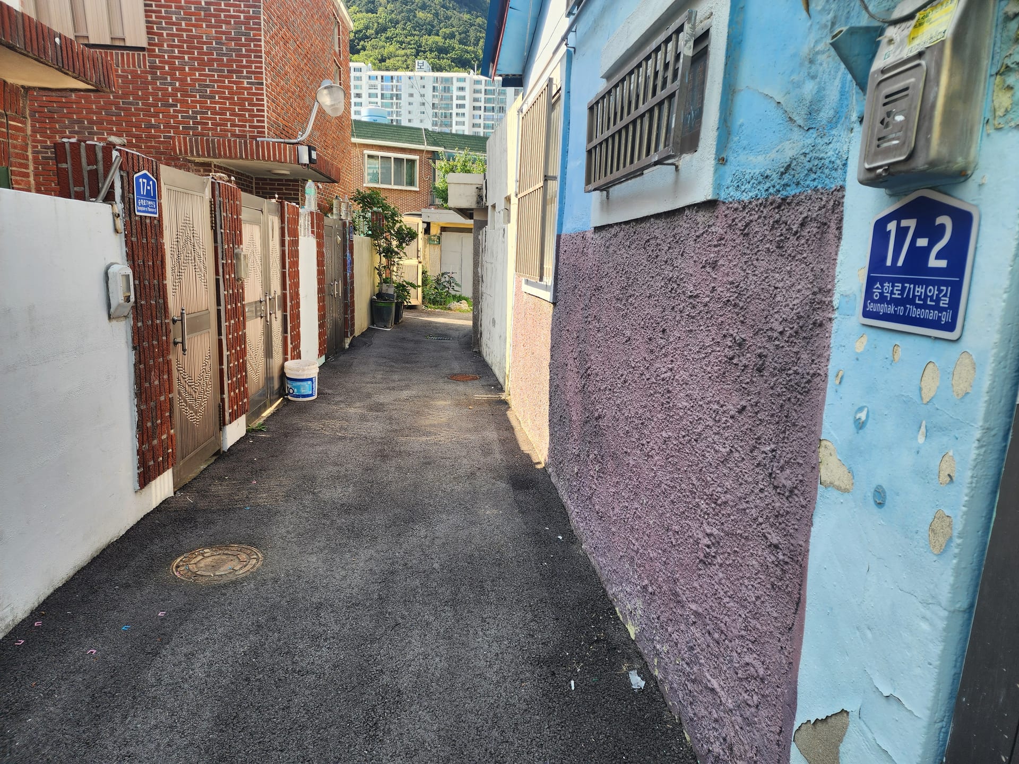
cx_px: 510
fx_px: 677
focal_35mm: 23
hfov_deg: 73.9
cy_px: 382
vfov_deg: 58.9
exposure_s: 1/218
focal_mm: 6.4
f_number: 1.8
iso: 12
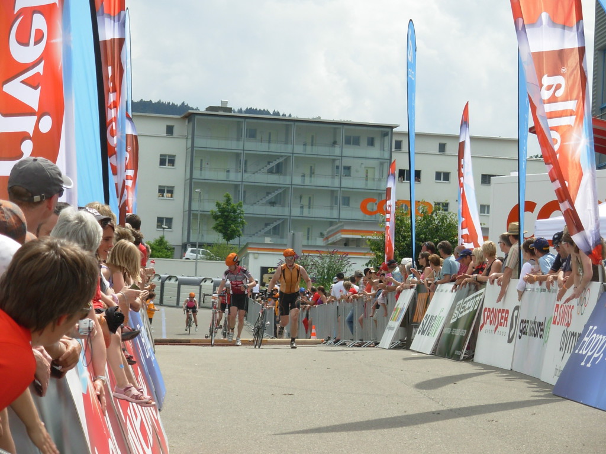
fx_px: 1961
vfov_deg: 13.2
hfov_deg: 17.6
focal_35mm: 112
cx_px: 303
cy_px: 227
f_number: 4.2
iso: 50
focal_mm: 18.6
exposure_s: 1/745
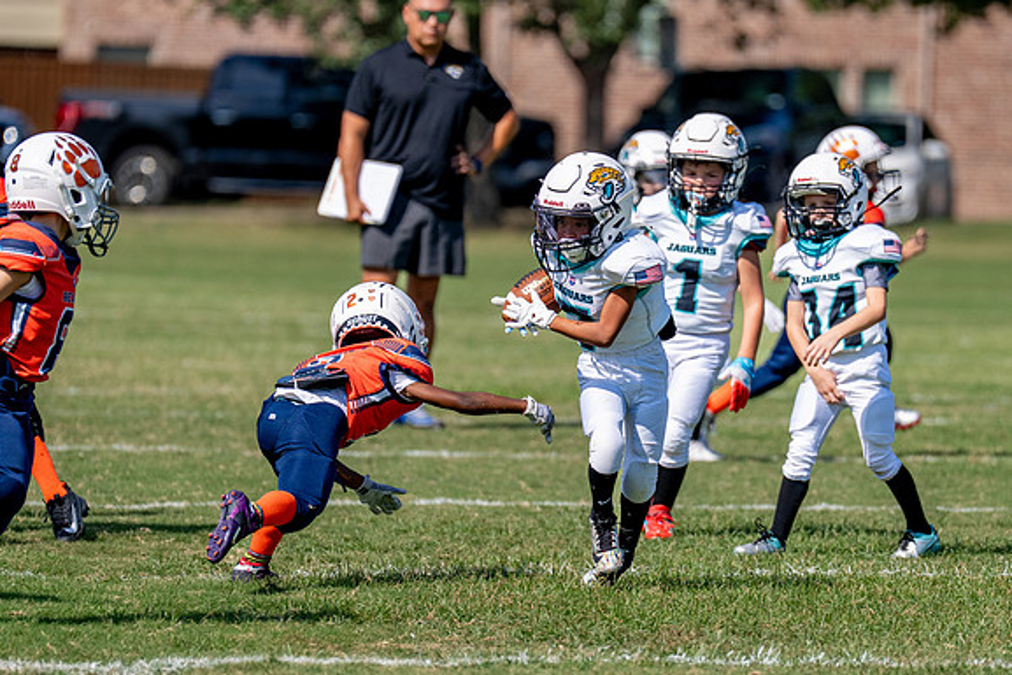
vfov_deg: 3.4
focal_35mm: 407
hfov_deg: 5.1
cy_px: 405
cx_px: 597
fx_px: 11443
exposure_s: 1/5000
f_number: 2.8
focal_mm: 200
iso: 200
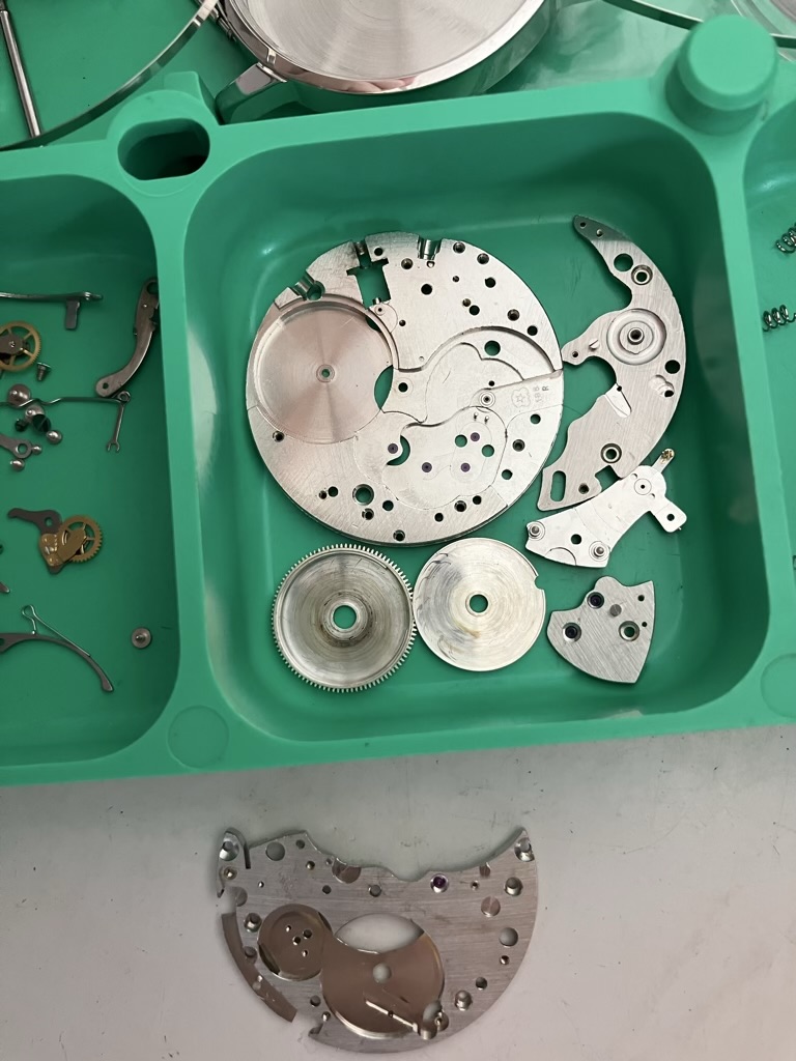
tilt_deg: -83.0
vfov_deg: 63.4
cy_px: 530
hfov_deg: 49.7
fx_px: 858
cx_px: 398
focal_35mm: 28
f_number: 1.8
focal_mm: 3.99
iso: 125
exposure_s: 1/60
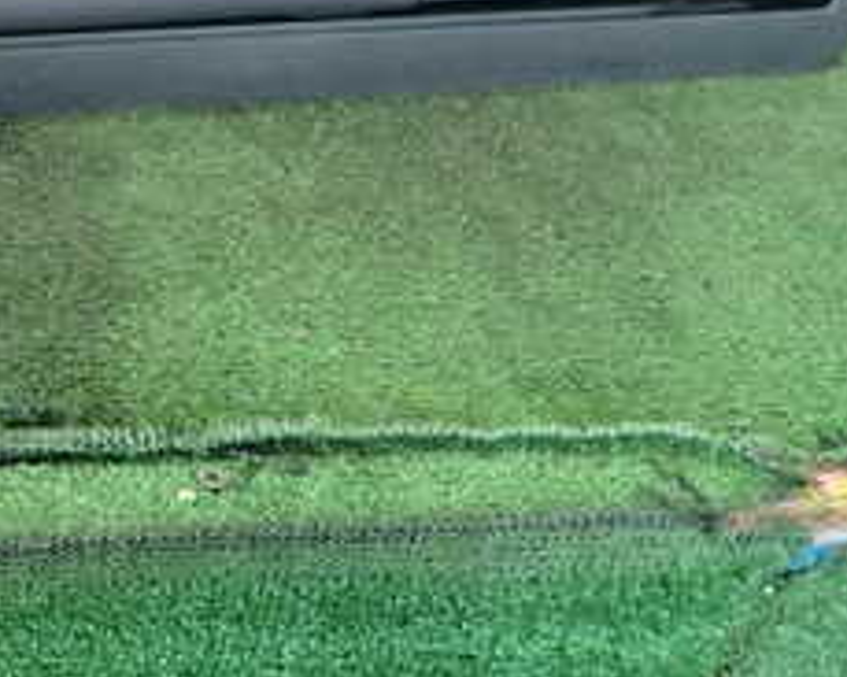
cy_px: -52
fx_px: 1604
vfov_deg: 22.6
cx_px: -174
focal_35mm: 64
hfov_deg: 26.3
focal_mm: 4.5
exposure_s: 1/30
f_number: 2
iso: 400
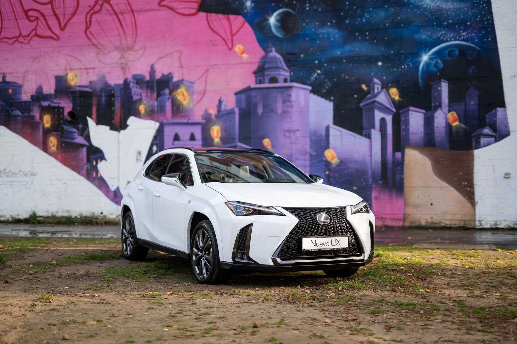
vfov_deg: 27.0
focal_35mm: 50
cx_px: 258
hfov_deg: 39.6
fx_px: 718
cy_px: 172
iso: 100
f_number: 1.4
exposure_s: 1/1250
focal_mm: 50
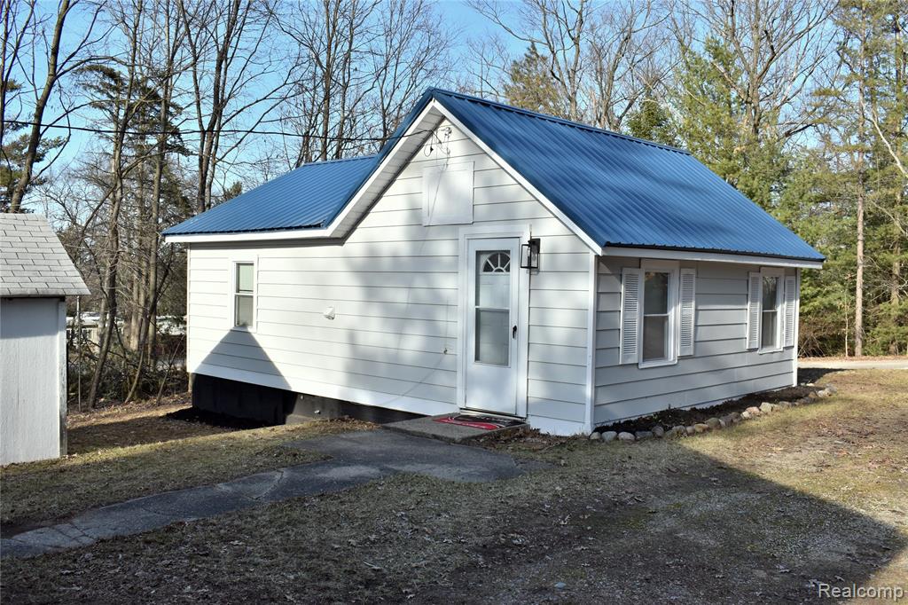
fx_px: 832
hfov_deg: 57.2
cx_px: 454
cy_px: 302
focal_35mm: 33
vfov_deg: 39.9
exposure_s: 1/320
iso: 200
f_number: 9
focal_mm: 22
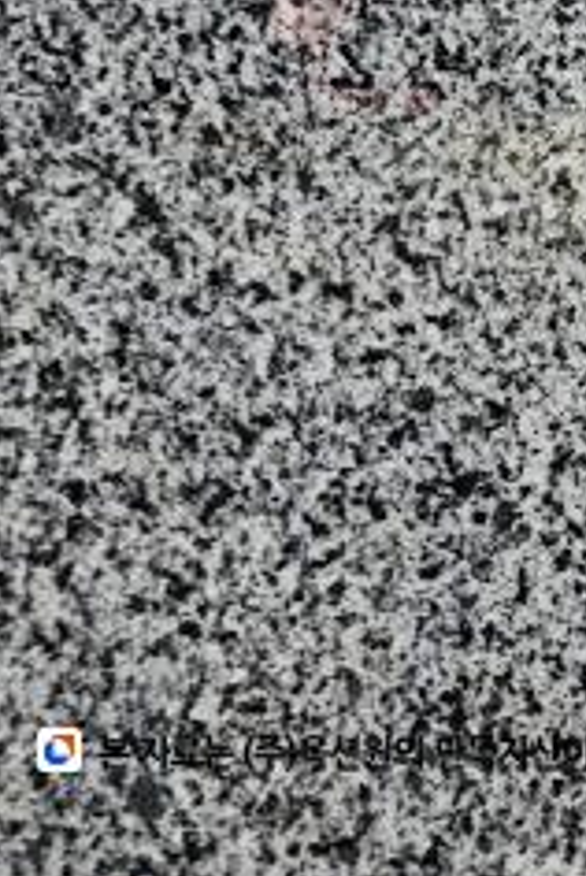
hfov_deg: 13.0
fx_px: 1972
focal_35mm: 81
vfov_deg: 22.7
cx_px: 1398
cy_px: -219
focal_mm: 6.3
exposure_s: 1/180
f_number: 1.7
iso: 64
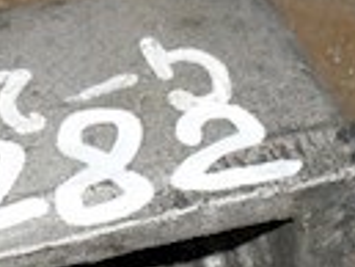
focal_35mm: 174
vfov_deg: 8.4
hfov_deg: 11.1
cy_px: 383
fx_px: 1786
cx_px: -99
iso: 200
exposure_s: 1/45
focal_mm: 6.3
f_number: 3.2
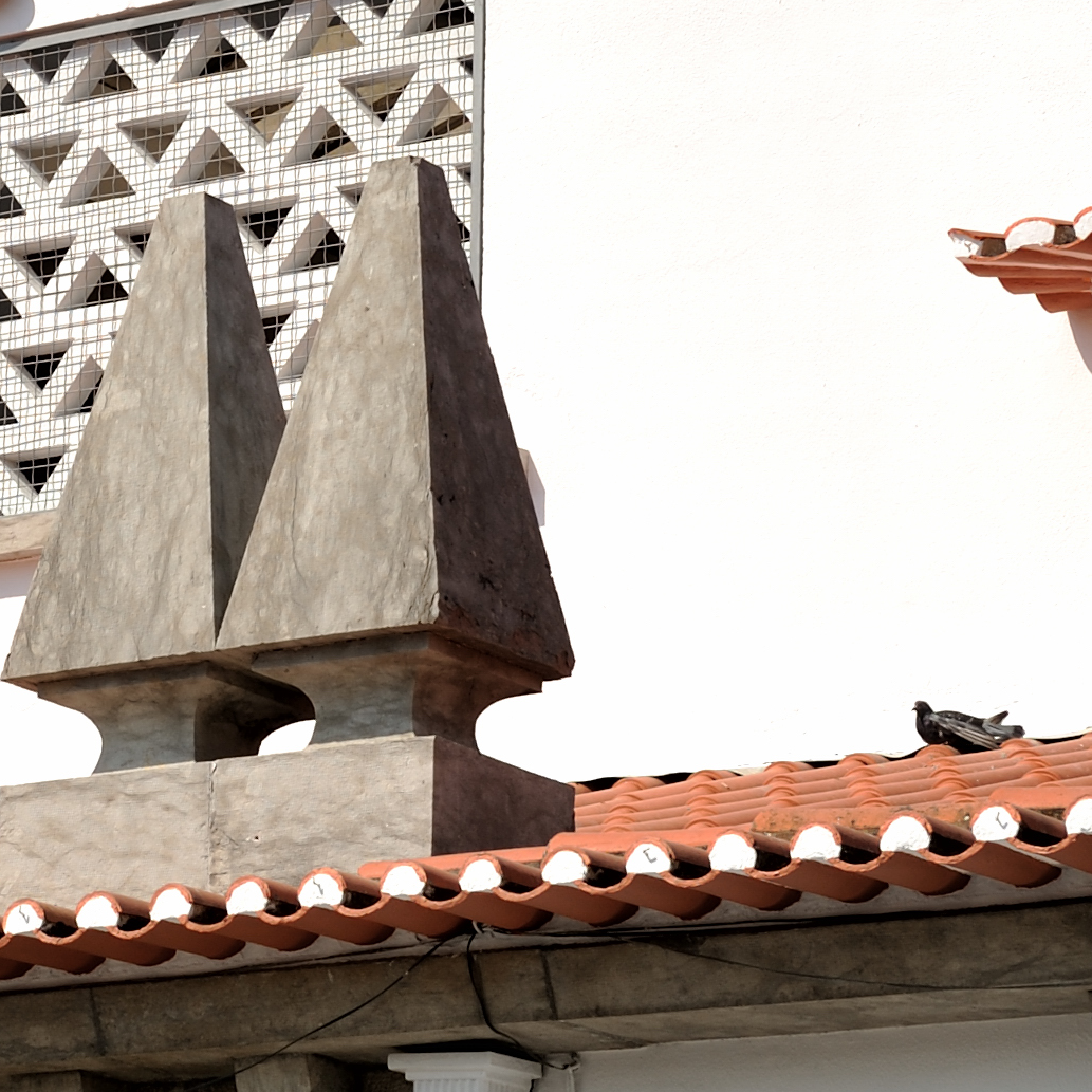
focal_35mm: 175
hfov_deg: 9.9
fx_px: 6246
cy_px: 153
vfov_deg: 10.0
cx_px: -160
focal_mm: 50
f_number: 10
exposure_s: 1/250
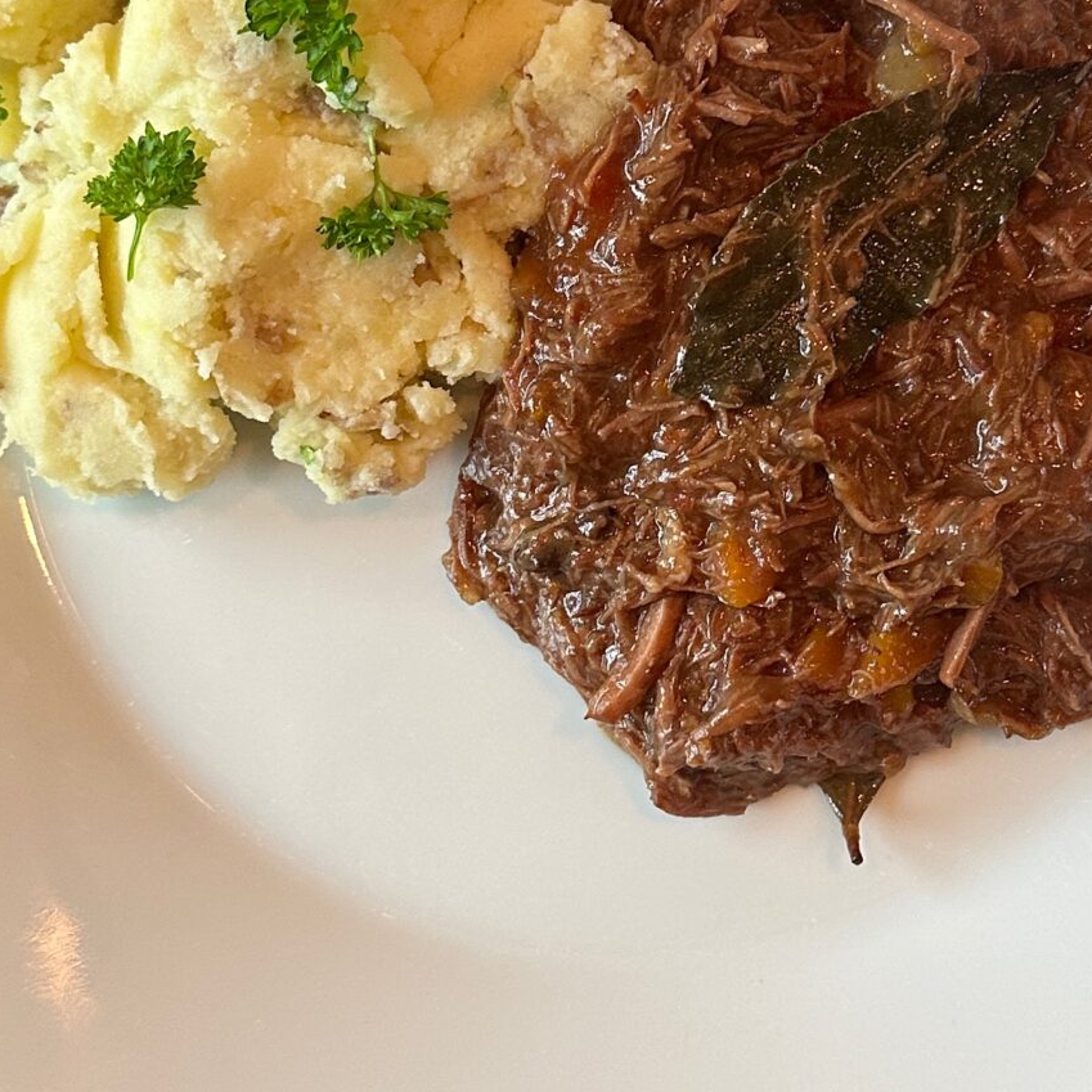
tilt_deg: -86.8
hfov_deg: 26.8
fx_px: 2284
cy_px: 372
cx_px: 643
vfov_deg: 26.7
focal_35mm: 64
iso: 250
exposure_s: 1/50
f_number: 1.78
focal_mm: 6.86
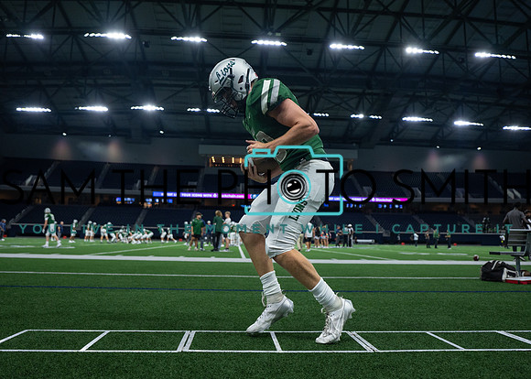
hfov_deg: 63.4
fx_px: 430
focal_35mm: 29
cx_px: 268
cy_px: 181
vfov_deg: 47.5
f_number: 1.8
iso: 500
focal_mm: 20
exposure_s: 1/1000
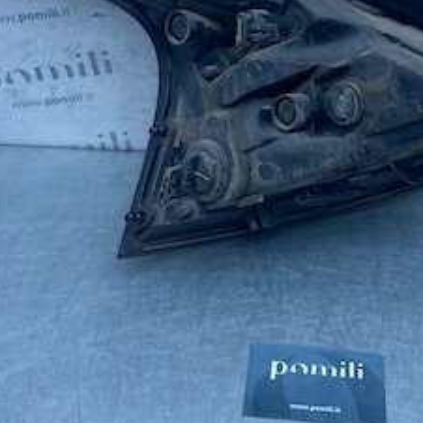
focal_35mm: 65
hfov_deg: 26.3
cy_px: 75
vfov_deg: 25.9
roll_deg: -4.2
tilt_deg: -32.3
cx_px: 292
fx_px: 899
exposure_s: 1/839
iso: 32
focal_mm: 4.25
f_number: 1.8
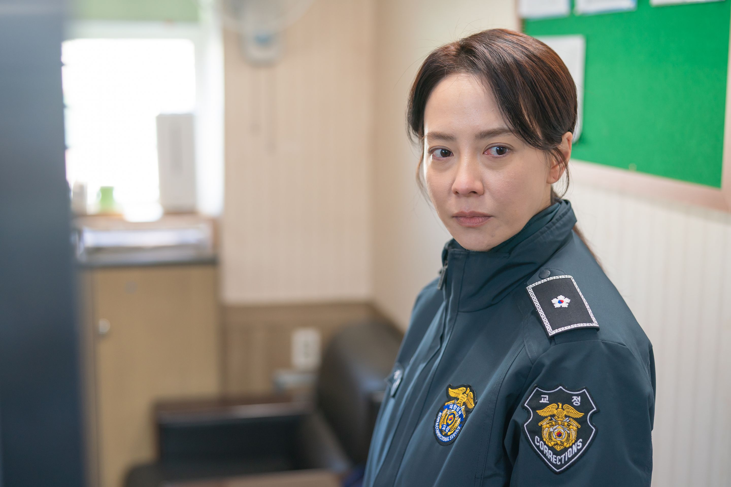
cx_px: 353
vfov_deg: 25.5
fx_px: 1077
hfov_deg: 37.5
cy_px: 243
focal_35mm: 53
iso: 400
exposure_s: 1/200
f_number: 2
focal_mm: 50
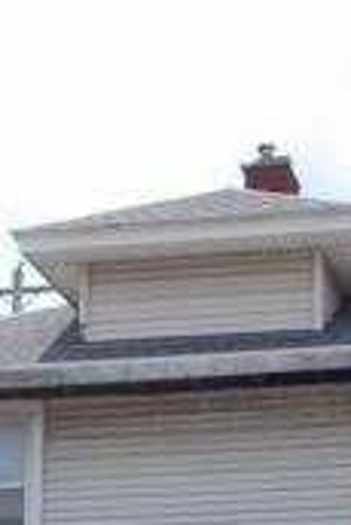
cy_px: 635
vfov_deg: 16.5
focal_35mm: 119
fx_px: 1737
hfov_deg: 11.4
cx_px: 342
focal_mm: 6
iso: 80
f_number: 9.2
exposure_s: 1/100
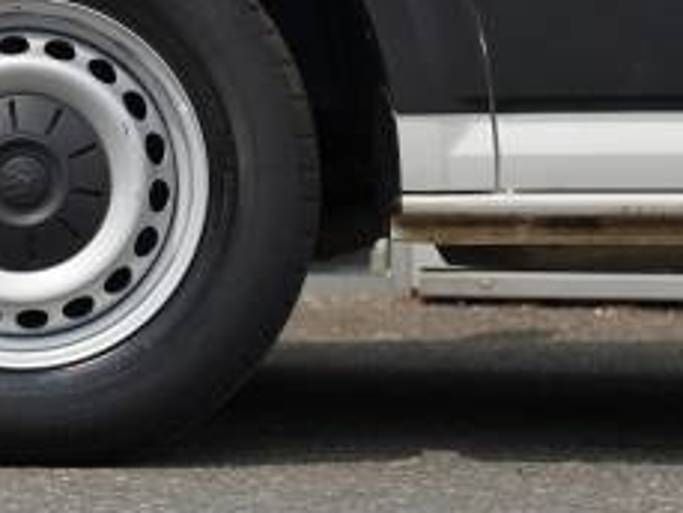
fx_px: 3122
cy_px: -42
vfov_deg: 9.3
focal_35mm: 158
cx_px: 21
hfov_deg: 12.4
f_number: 4.5
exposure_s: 1/400
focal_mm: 58.8
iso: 100
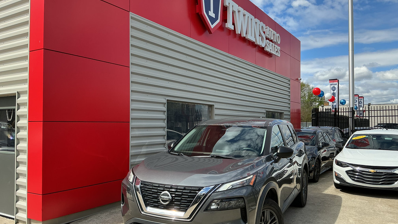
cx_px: 199
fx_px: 338
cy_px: 117
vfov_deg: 36.7
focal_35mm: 32
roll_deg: +0.6
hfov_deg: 61.0
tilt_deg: +2.9
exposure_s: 1/1451
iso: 25
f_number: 1.8
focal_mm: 3
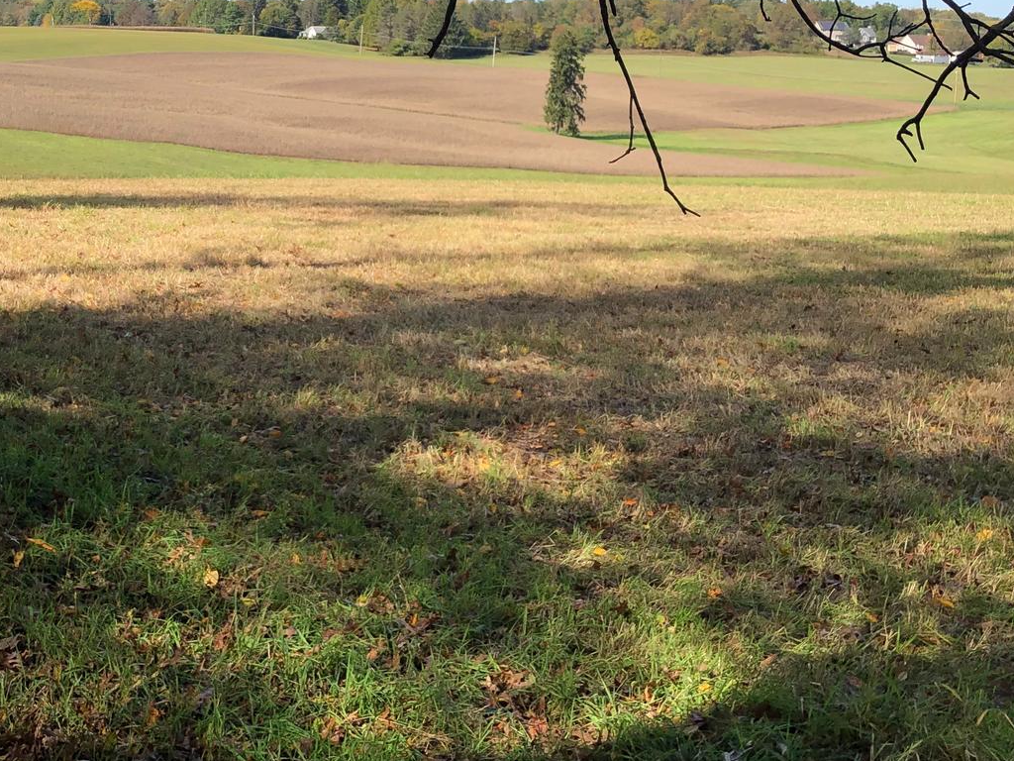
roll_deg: -3.3
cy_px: 131
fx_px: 1640
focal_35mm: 56
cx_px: 200
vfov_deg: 25.6
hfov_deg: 33.3
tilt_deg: -4.0
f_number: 1.8
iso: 20
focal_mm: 4
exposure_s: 1/1779
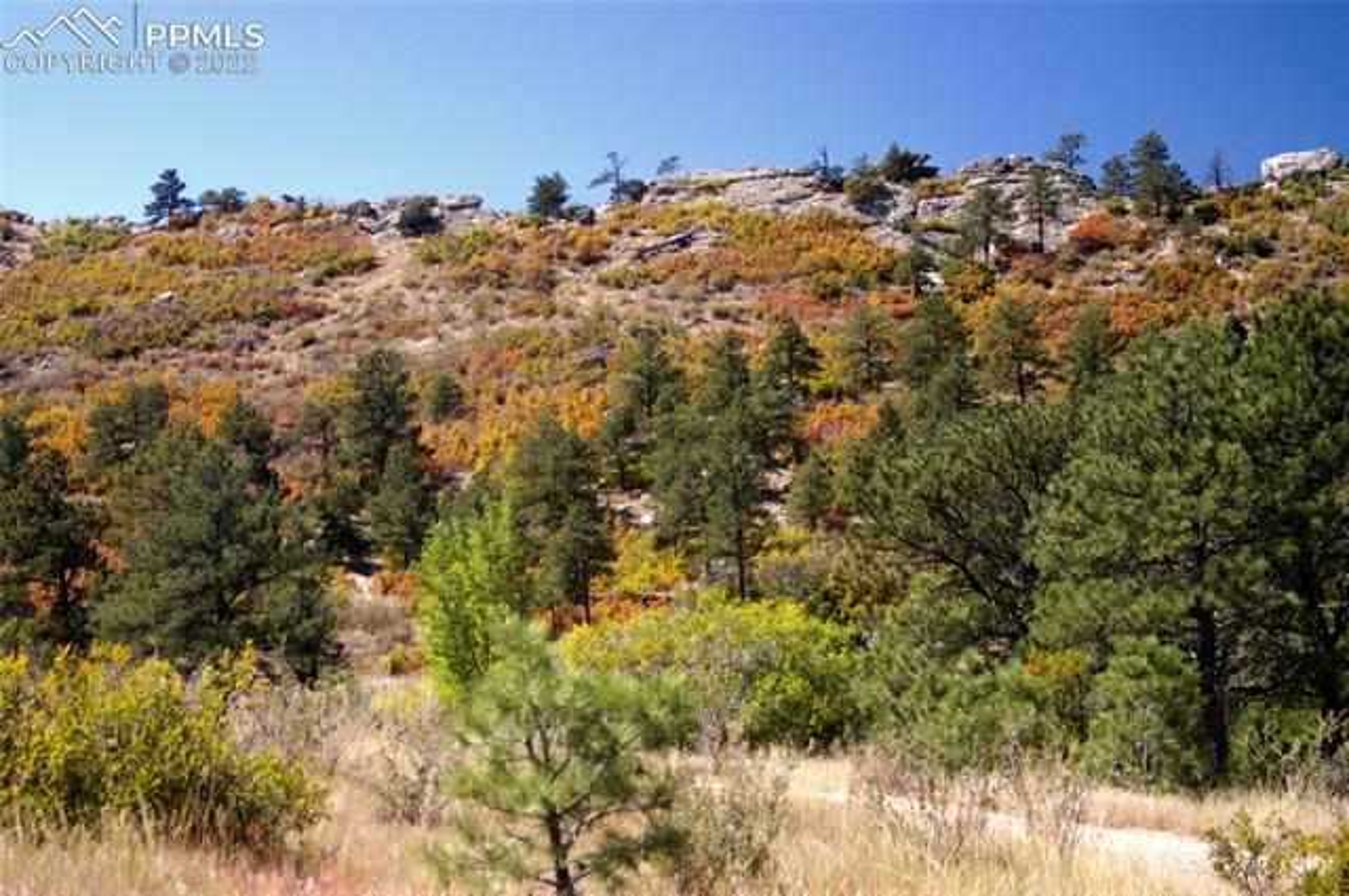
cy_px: 448
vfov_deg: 18.9
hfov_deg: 28.1
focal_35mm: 72
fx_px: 2695
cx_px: 674
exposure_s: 1/250
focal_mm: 48
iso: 200
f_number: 5.6
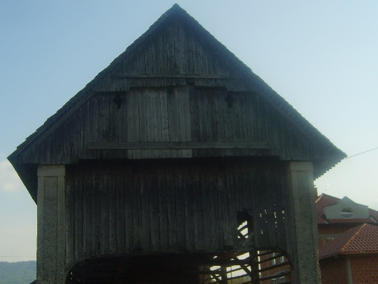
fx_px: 546
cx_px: 181
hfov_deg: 38.2
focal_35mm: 50
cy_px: 185
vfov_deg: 28.9
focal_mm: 5.8
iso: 50
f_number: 2.8
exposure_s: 1/750
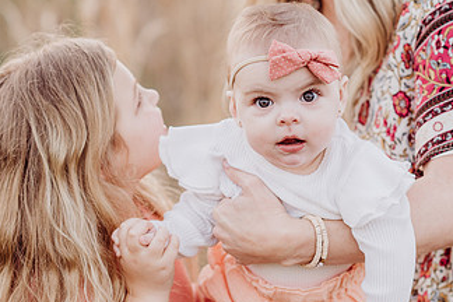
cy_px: 121
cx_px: 256
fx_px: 1913
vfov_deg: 9.0
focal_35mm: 152
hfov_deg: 13.5
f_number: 2.5
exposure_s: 1/320
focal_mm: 85
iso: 320
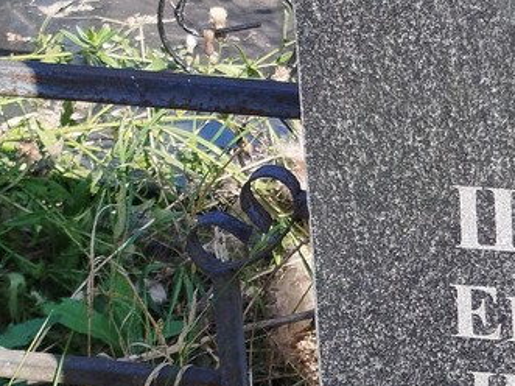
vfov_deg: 24.8
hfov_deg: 28.9
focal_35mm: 58
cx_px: 616
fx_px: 863
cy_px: 316
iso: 50
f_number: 1.7
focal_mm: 5.31
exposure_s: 1/318
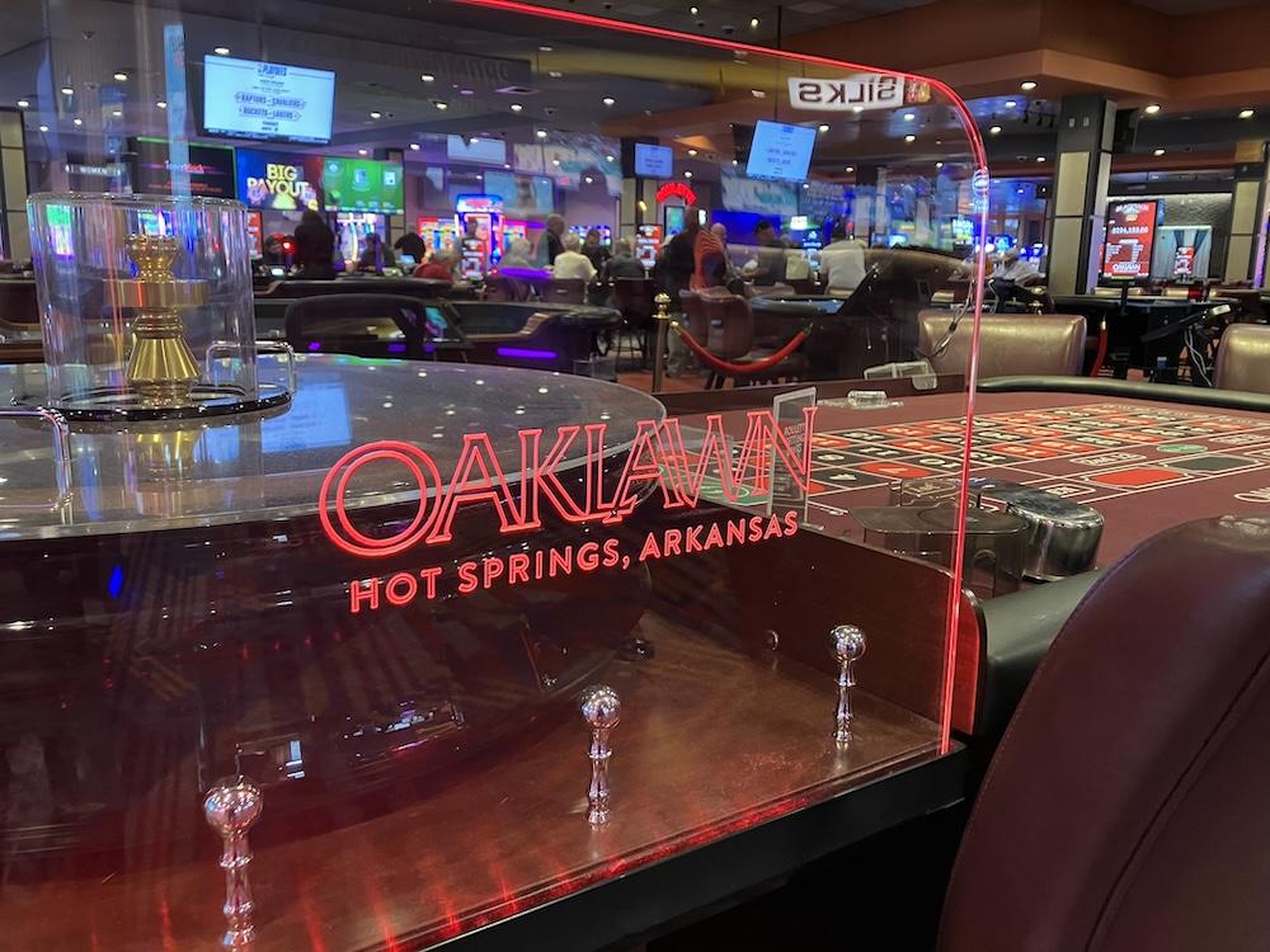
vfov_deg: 49.7
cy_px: 476
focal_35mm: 28
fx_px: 1027
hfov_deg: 63.4
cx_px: 635
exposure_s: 1/30
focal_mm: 3.99
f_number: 1.8
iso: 400
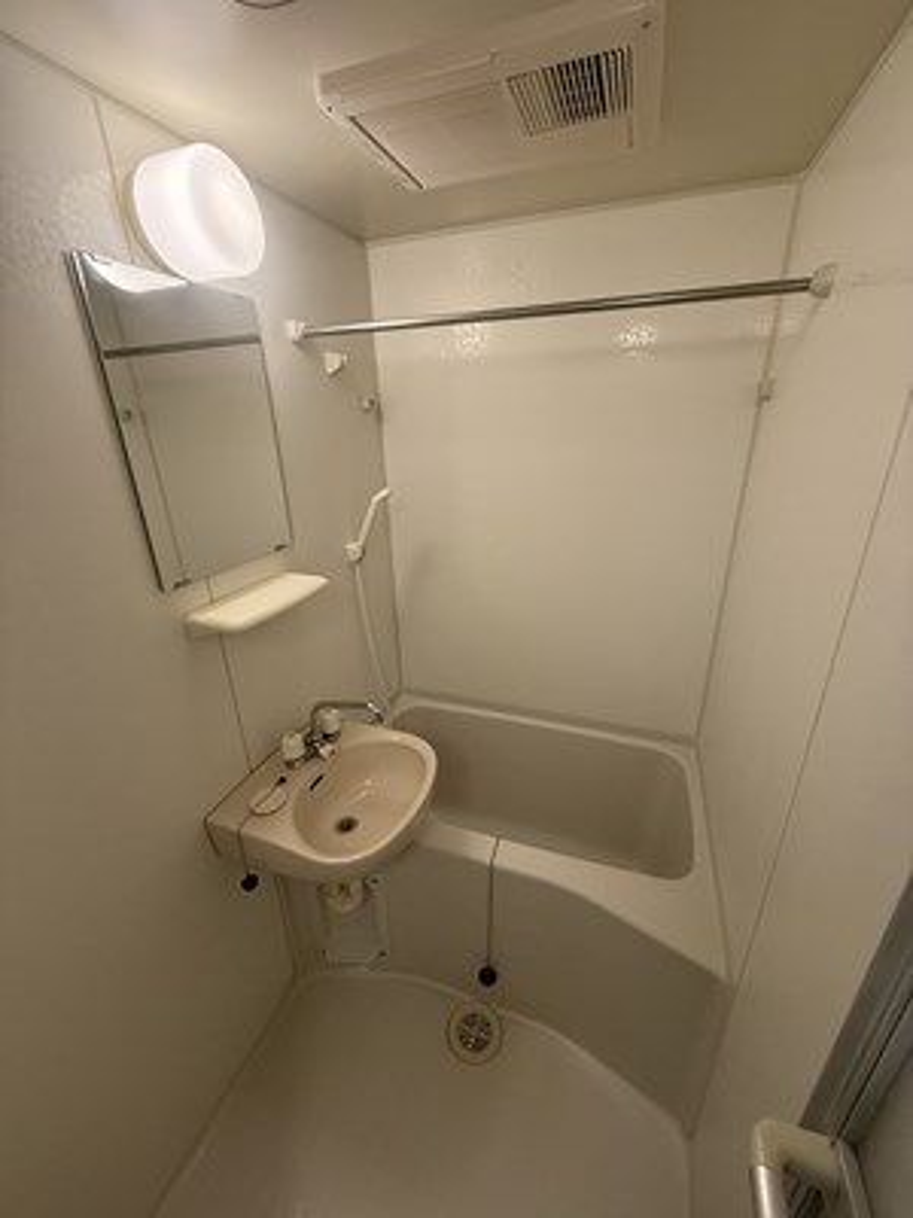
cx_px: 456
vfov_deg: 102.1
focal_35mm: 14
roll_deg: +1.3
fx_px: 492
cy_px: 609
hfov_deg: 85.7
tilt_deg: -20.3
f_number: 2.2
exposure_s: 1/100
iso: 320
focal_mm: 2.22
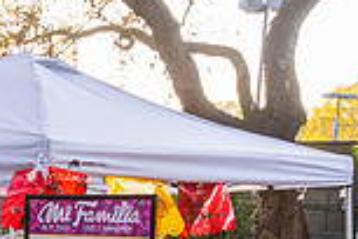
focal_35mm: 91
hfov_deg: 20.1
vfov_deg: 14.5
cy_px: 291
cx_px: -133
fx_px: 905
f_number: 4
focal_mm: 24
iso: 1600
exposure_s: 1/800
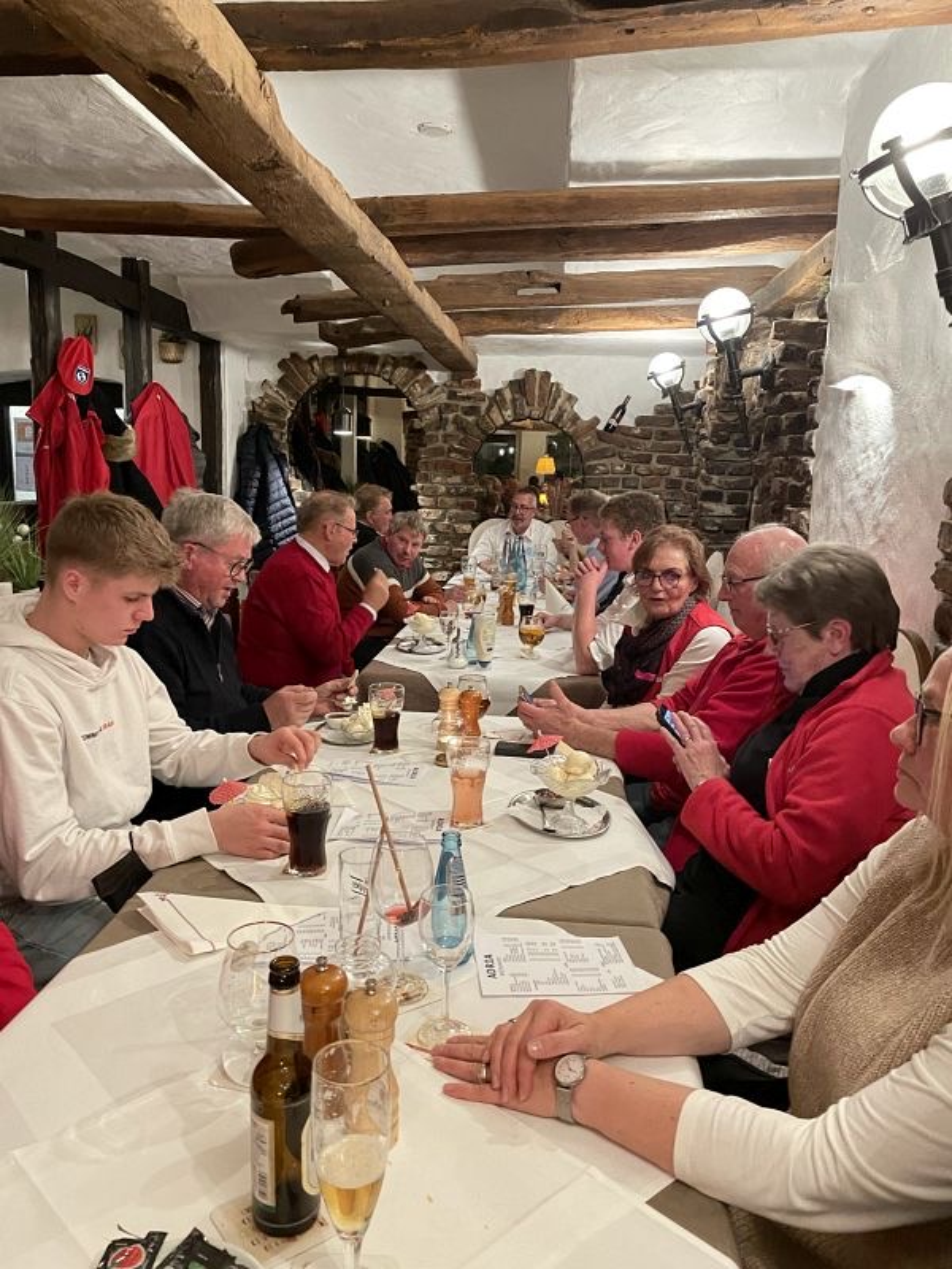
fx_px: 953
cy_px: 634
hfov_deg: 53.1
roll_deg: -1.3
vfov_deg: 67.3
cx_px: 476
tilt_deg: -8.3
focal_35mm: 26
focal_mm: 4.2
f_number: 1.6
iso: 500
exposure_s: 1/25
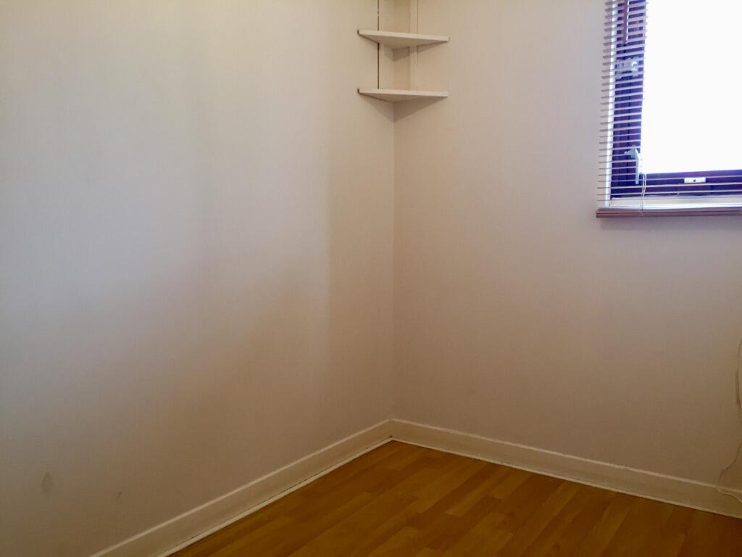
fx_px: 622
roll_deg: +1.0
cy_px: 278
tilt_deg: -5.4
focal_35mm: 29
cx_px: 371
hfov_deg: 61.7
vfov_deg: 48.2
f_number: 2.2
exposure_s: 1/33
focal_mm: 4.15
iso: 80
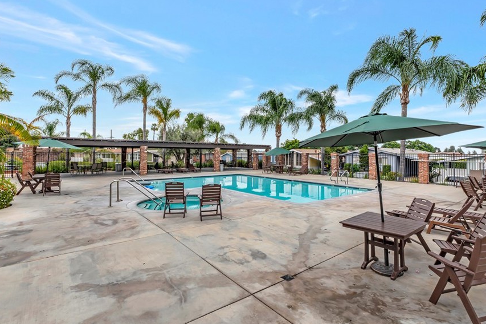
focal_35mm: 18
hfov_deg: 89.9
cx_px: 258
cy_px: 148
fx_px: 243
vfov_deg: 67.2
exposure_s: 1/320
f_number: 8
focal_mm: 10
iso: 125
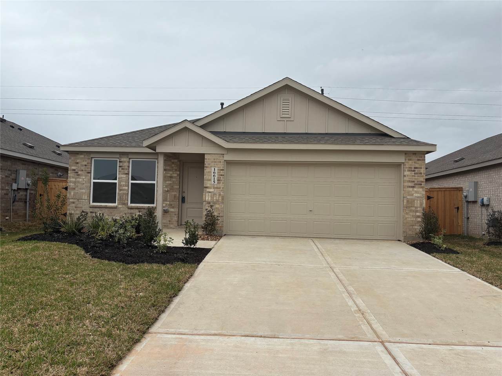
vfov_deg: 53.1
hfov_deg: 67.3
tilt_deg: +1.3
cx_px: 251
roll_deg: -1.8
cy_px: 188
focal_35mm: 26
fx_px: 377
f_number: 1.6
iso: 50
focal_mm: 5.96
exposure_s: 1/2342
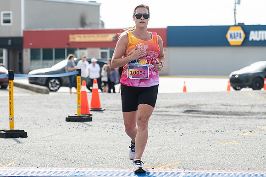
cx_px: 133
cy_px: 62
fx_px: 1097
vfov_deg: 9.2
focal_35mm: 148
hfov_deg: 13.8
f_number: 4.5
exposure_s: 1/1600
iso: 250
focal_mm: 100
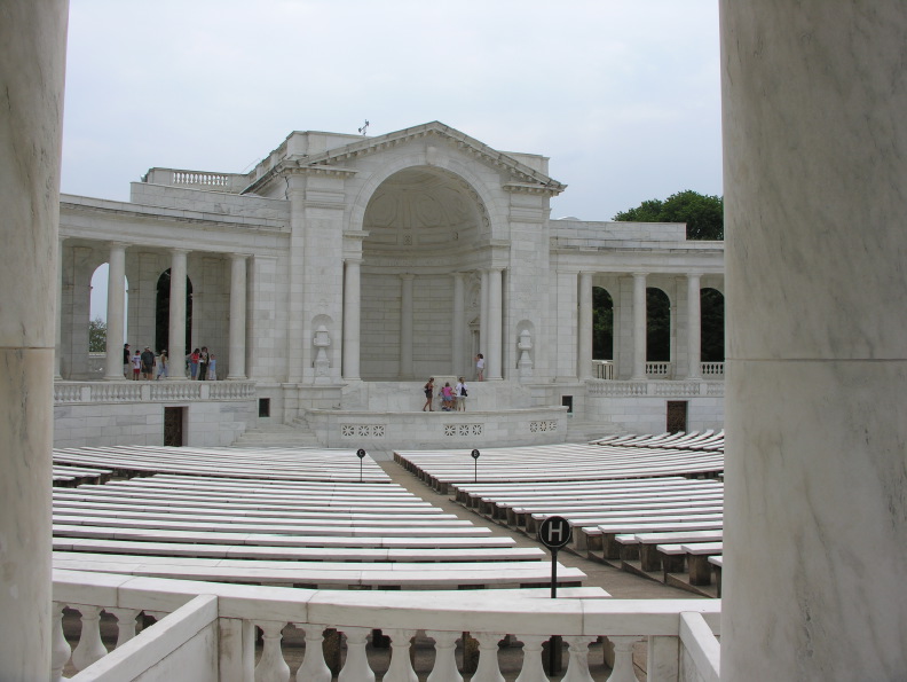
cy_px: 341
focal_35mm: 35
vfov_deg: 40.7
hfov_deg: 52.6
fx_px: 918
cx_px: 454
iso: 50
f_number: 7.1
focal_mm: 8.9
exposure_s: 1/290
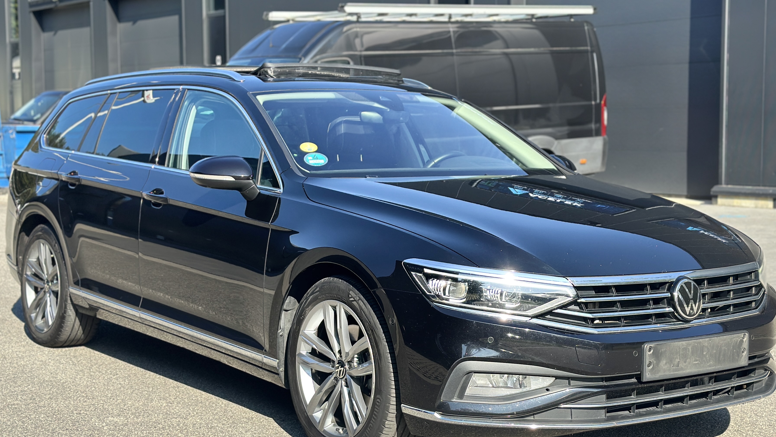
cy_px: 199
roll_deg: +0.1
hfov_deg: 35.4
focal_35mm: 59
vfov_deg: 20.4
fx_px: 1214
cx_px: 403
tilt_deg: -3.5
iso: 80
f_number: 1.78
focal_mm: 6.86
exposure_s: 1/1565
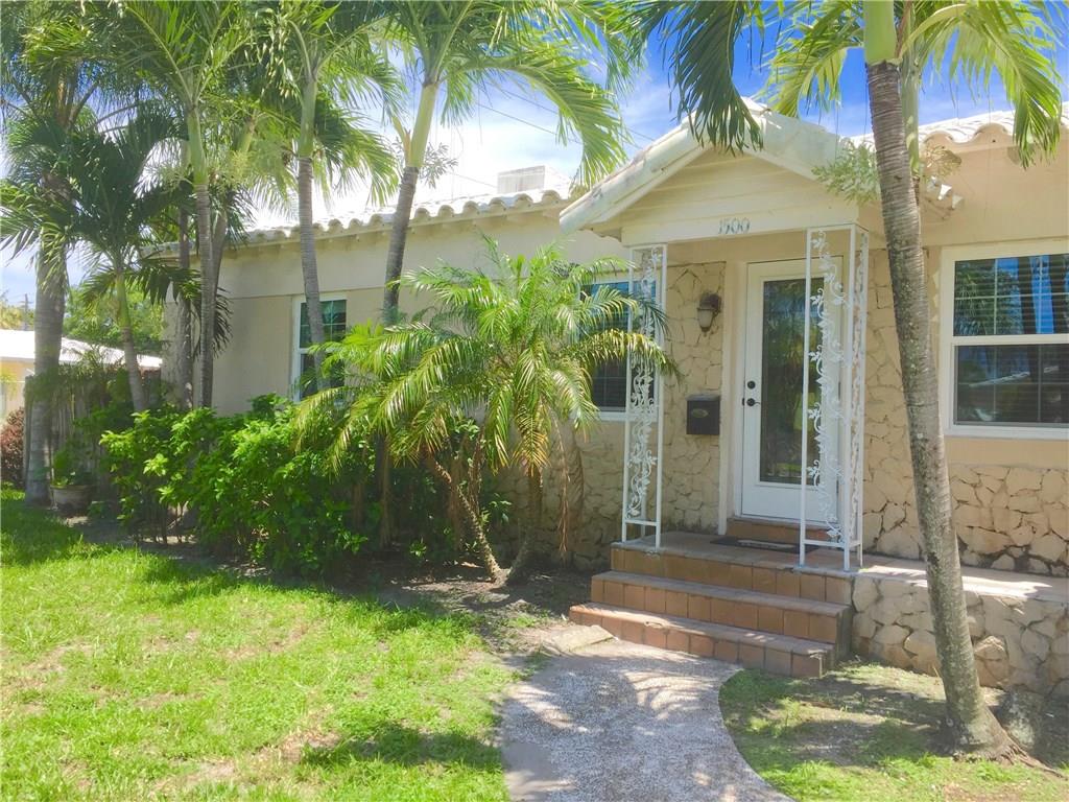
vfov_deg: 48.2
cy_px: 401
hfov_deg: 61.7
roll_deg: -2.7
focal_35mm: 29
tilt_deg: -0.8
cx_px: 534
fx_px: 896
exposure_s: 1/1041
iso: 32
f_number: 2.2
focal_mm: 4.15
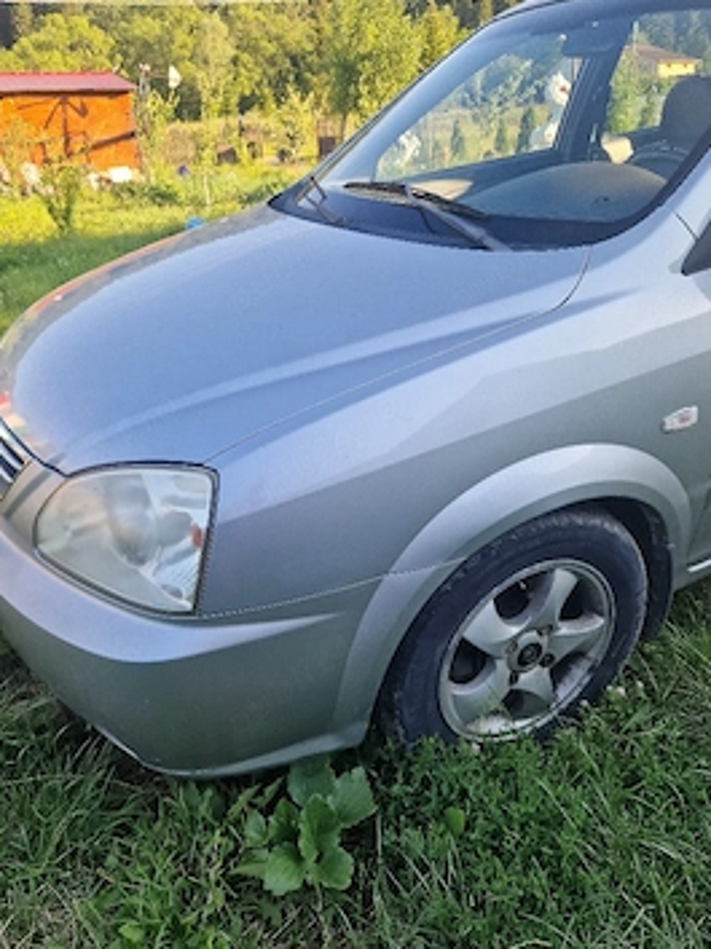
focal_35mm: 26
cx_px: 341
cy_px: 485
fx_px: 713
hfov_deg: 53.0
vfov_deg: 67.3
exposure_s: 1/2000
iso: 50
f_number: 1.8
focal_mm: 5.4
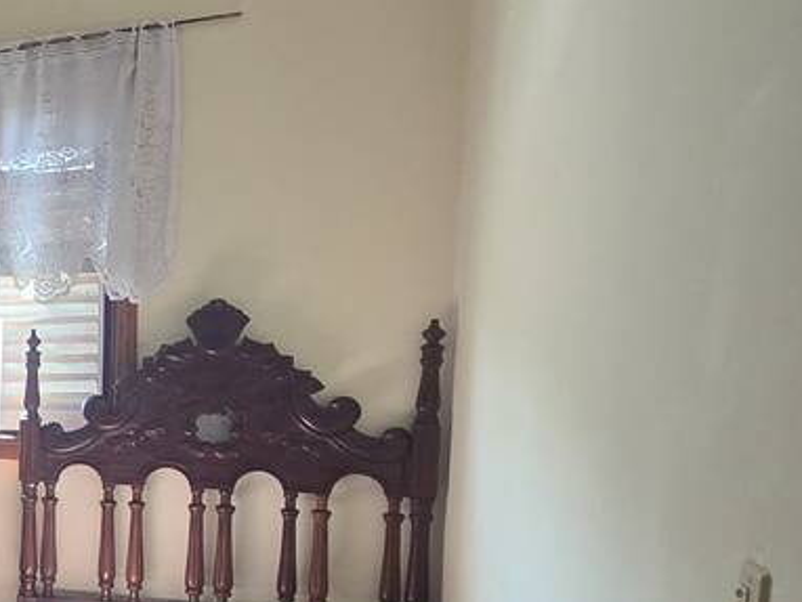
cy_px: 455
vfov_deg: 29.2
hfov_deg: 23.4
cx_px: -588
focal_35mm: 49
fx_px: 1136
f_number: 2.2
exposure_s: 1/60
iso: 160
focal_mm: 2.2
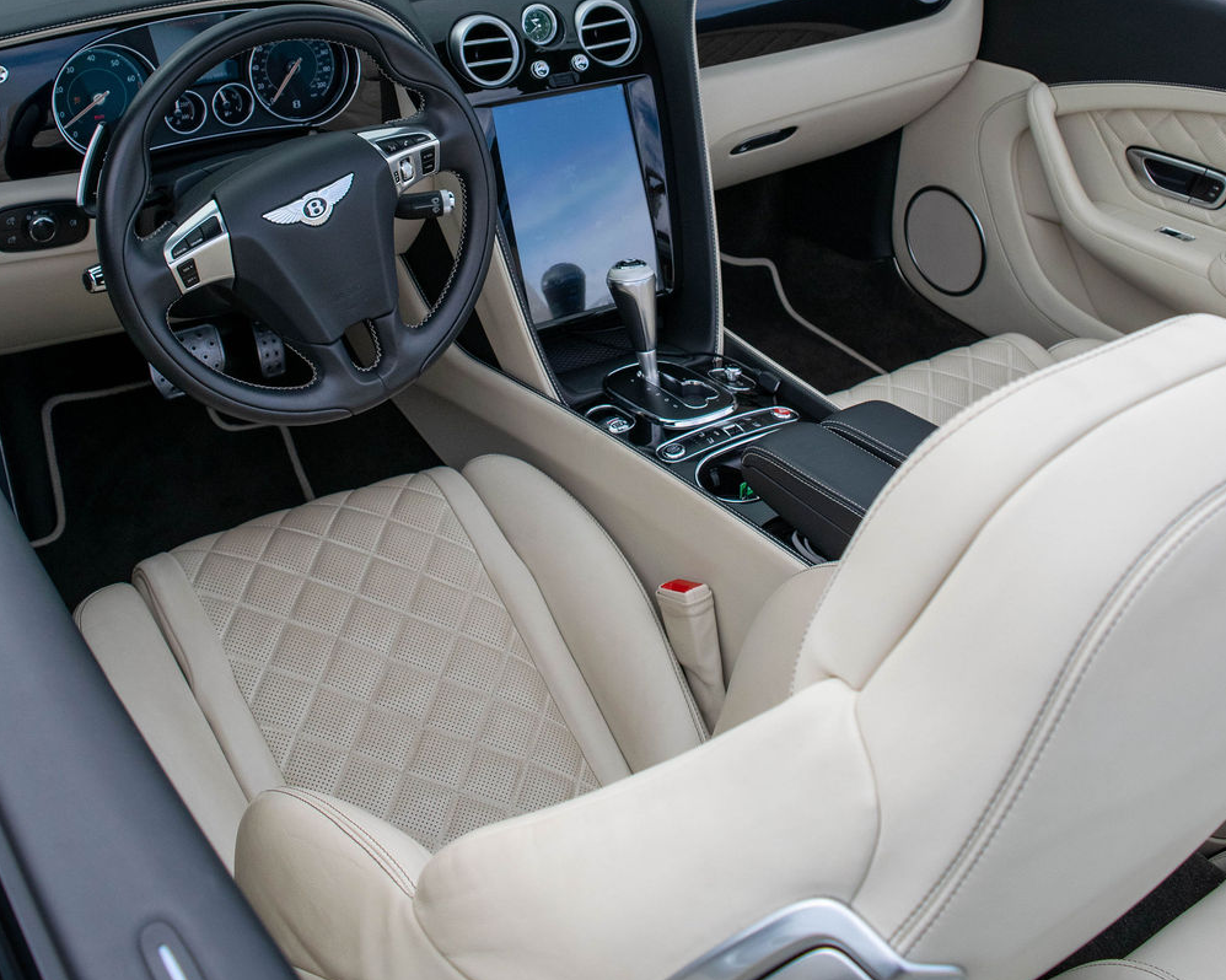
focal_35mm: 39
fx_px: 1415
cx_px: 625
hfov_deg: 46.8
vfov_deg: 36.4
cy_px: 141
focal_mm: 18
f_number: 5
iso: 400
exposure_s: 1/1250
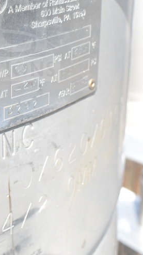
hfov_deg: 15.6
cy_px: 40
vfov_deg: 27.2
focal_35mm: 76
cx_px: 2
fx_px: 512
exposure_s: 1/200
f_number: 7.1
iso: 200
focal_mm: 26
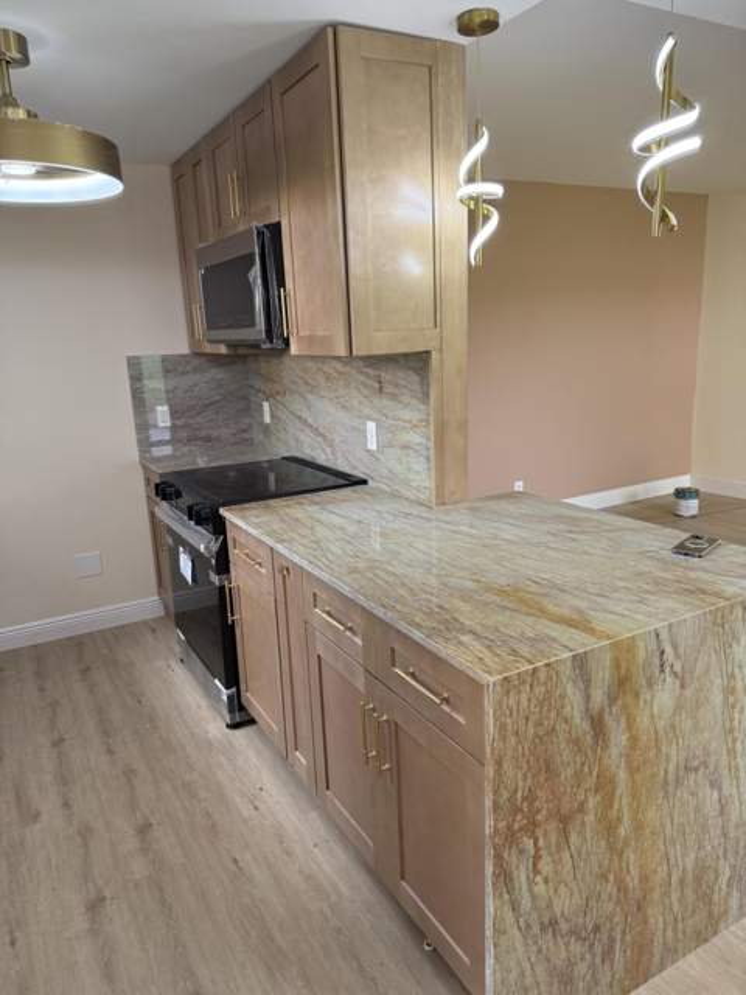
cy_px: 498
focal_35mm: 24
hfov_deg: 56.8
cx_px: 373
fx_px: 690
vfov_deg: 71.6
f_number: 1.78
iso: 200
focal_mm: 6.76
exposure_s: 1/230
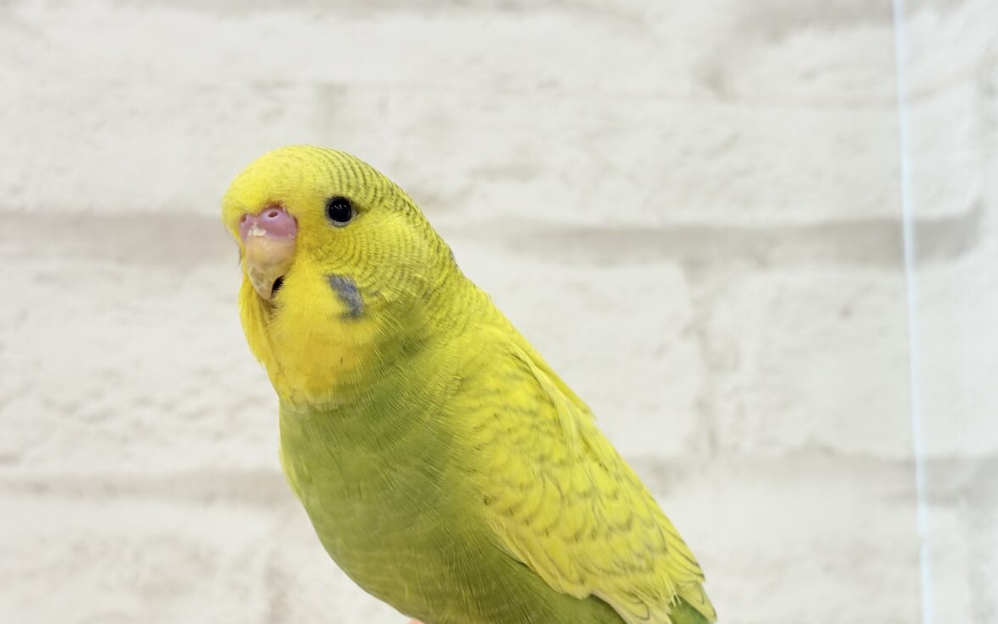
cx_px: 494
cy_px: 350
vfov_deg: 23.1
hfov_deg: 36.3
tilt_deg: +5.8
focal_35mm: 56
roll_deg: +2.0
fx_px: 1523
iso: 50
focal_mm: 5.96
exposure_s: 1/86
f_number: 1.6
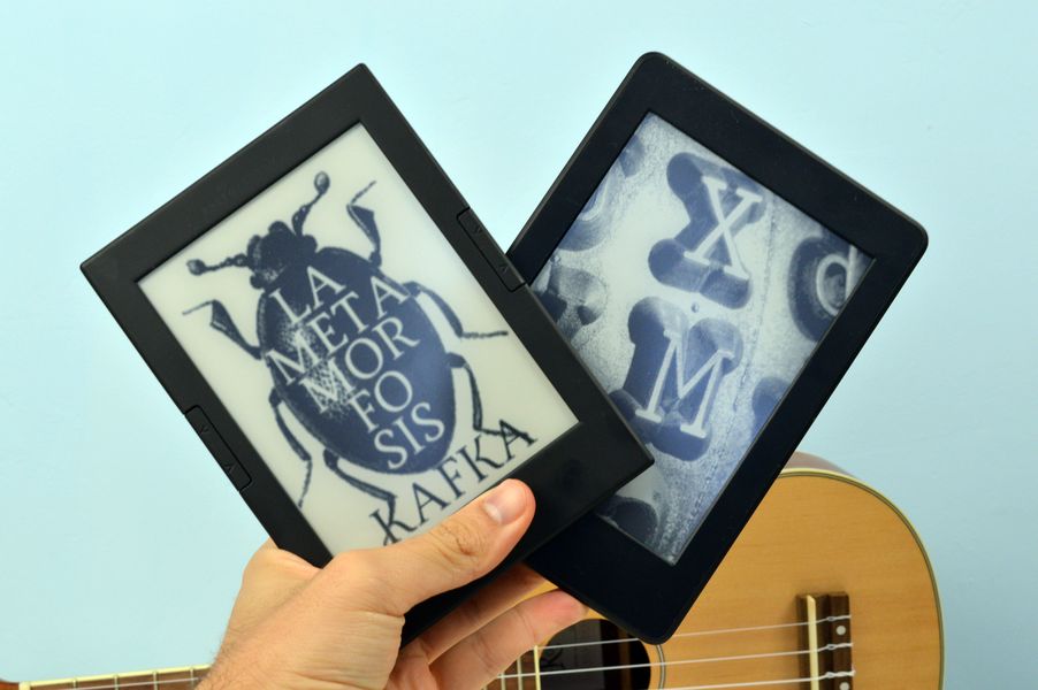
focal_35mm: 48
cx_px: 519
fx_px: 1383
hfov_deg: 41.1
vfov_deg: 28.0
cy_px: 345
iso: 800
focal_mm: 32
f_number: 10
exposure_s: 1/15
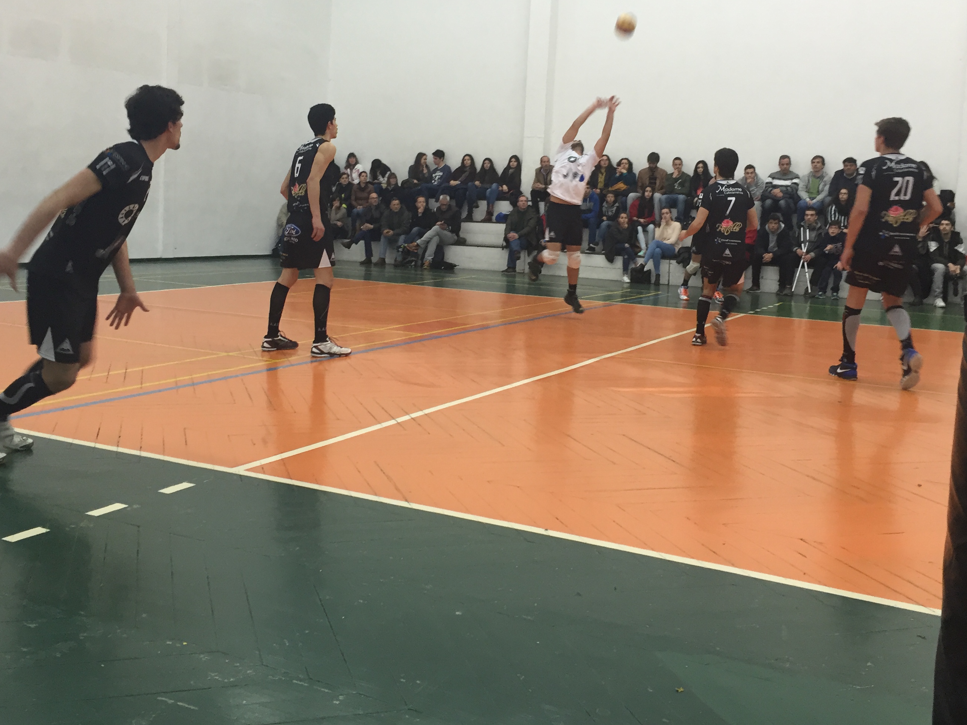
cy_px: 266
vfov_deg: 38.4
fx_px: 1034
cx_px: 476
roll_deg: -1.2
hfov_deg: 50.1
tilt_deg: -2.1
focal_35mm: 37
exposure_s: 1/33
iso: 100
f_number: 2.2
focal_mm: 4.15
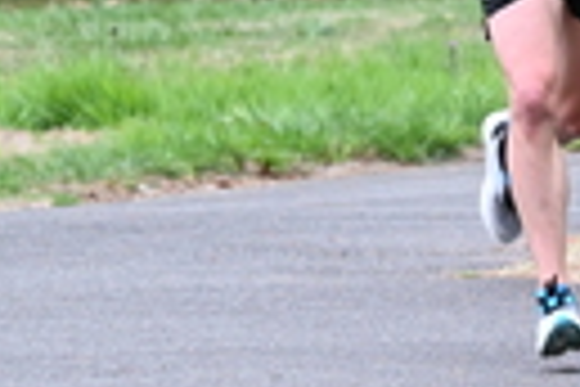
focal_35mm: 854
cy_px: -200
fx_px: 13758
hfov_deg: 2.4
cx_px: 508
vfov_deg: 1.6
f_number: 6.3
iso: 2200
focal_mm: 200
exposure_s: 1/250
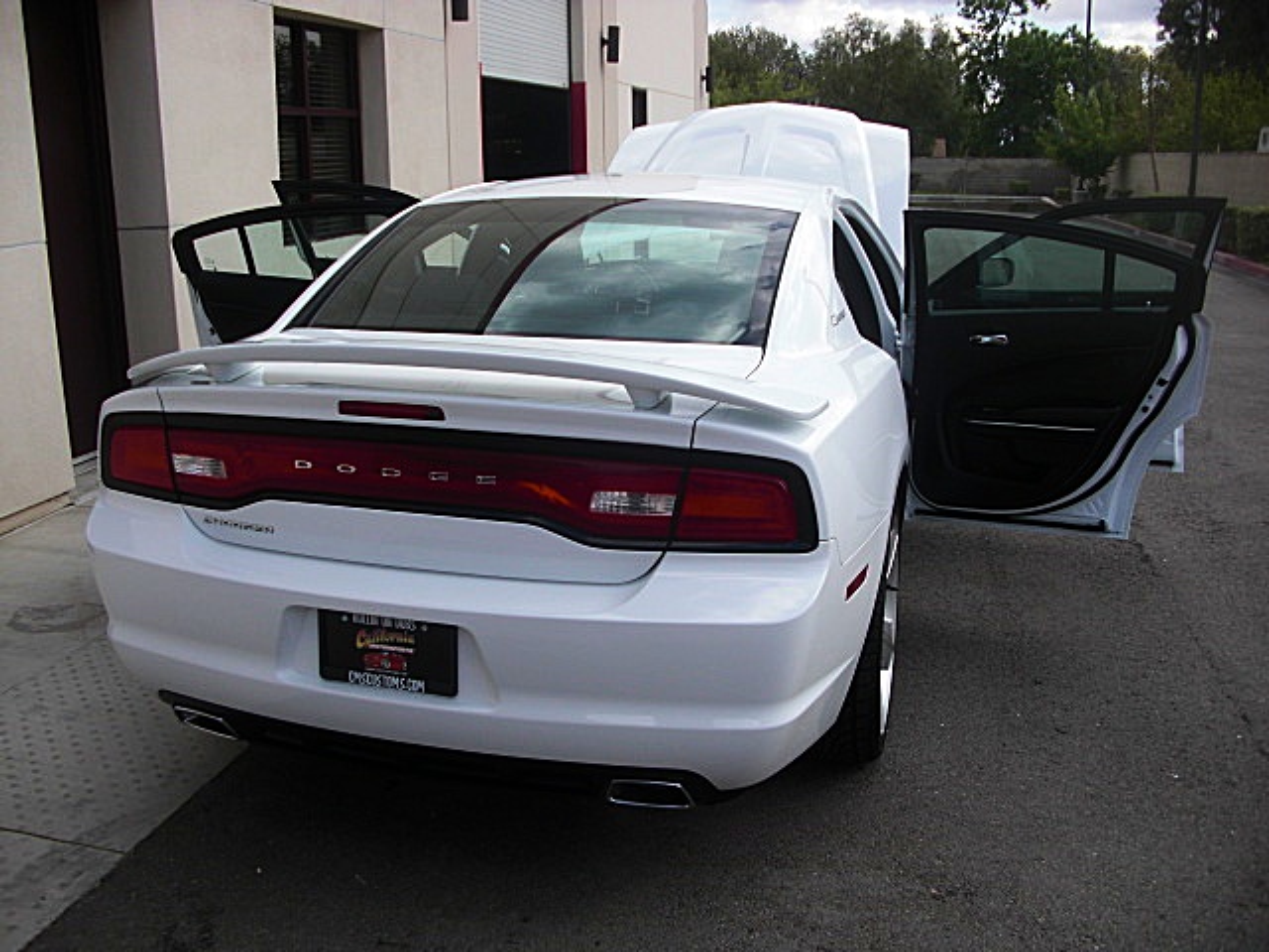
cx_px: 634
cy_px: 476
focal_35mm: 36
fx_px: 1320
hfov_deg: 51.4
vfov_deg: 39.7
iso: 50
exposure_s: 1/800
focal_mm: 6.3
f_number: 2.8
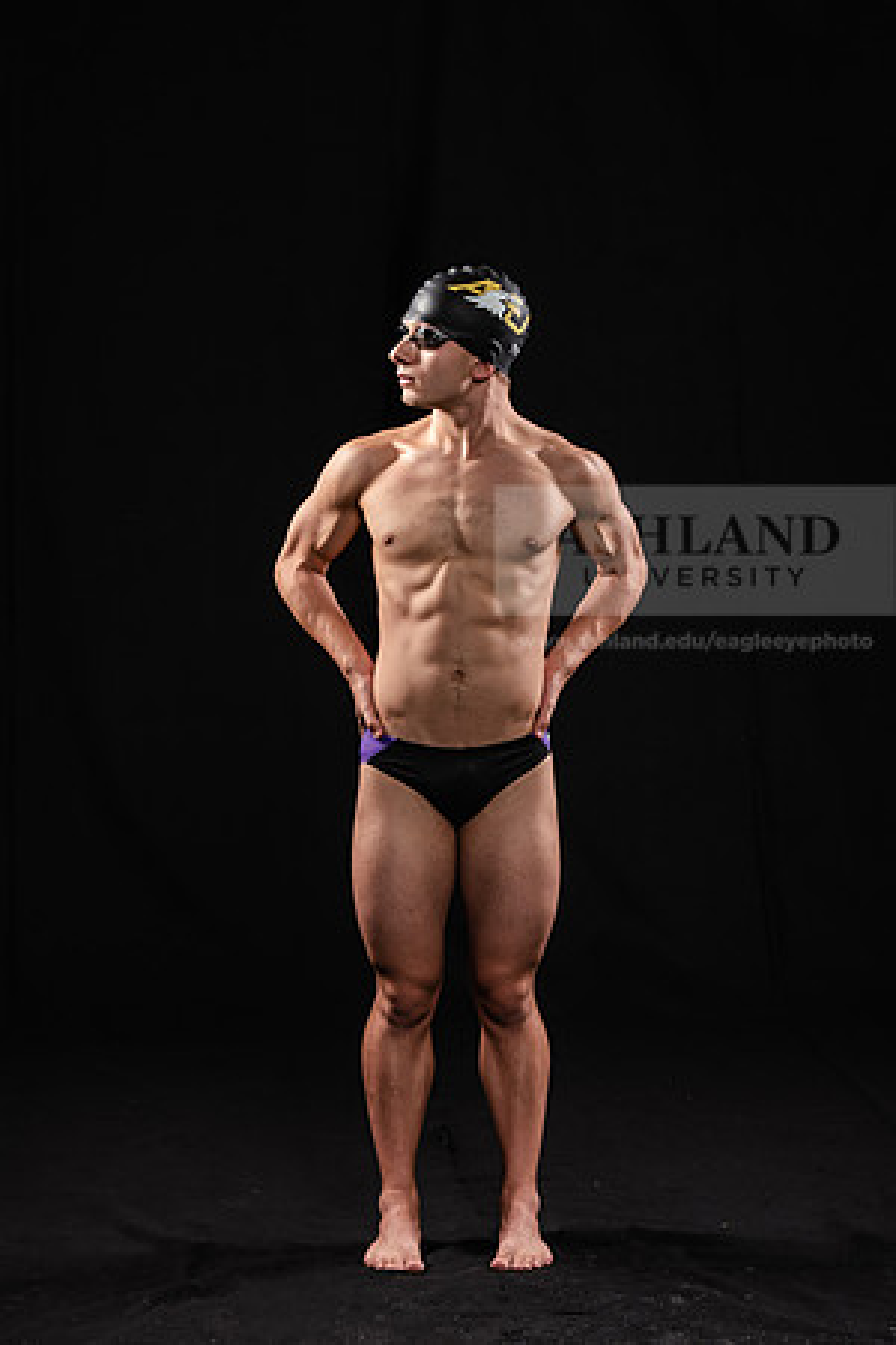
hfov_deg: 13.7
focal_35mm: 100
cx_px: 448
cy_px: 672
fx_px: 3733
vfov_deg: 20.4
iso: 400
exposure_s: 1/200
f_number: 6.3
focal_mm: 100
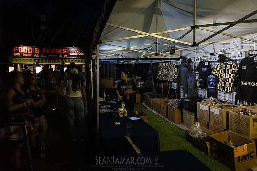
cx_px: 128
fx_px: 173
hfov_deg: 73.3
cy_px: 86
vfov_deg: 52.8
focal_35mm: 24
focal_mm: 24
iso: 6400
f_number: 3.5
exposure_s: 1/200
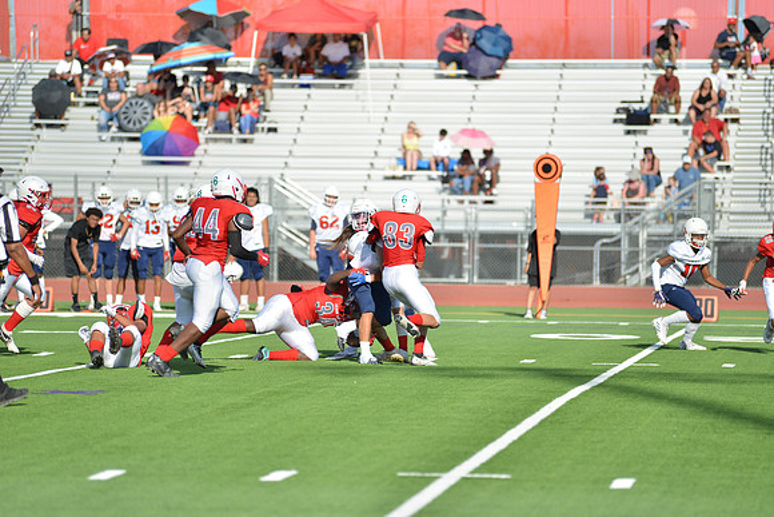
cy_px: 258
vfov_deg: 6.9
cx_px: 387
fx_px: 4301
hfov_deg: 10.3
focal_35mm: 200
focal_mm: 200
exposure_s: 1/1600
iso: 100
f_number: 2.8
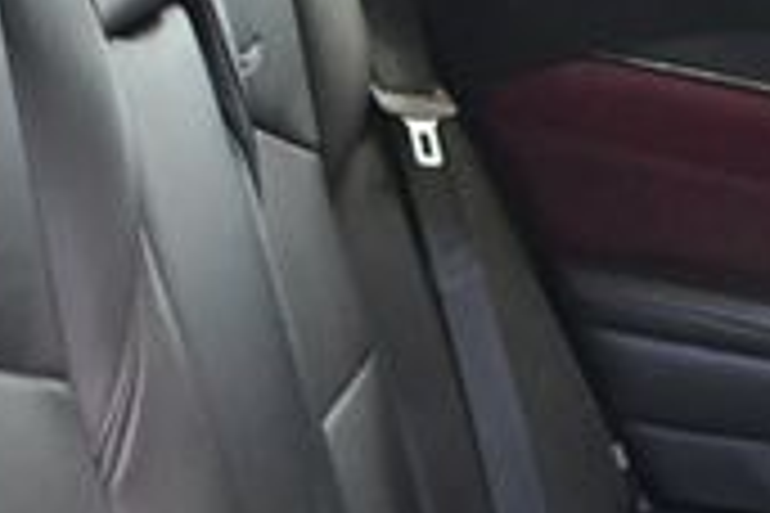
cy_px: 693
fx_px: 2887
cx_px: 797
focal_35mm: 135
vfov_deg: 9.9
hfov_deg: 14.9
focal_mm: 18
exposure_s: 1/60
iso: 4000
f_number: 3.5
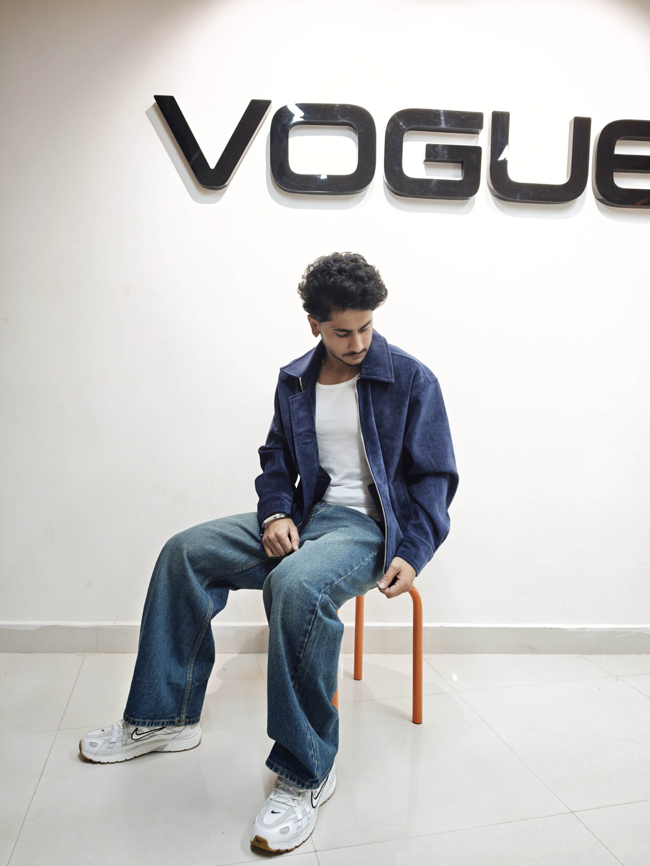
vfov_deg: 73.9
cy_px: 433
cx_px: 325
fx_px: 576
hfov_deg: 58.9
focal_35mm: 23
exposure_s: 1/50
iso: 80
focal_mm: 6.62
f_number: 1.67
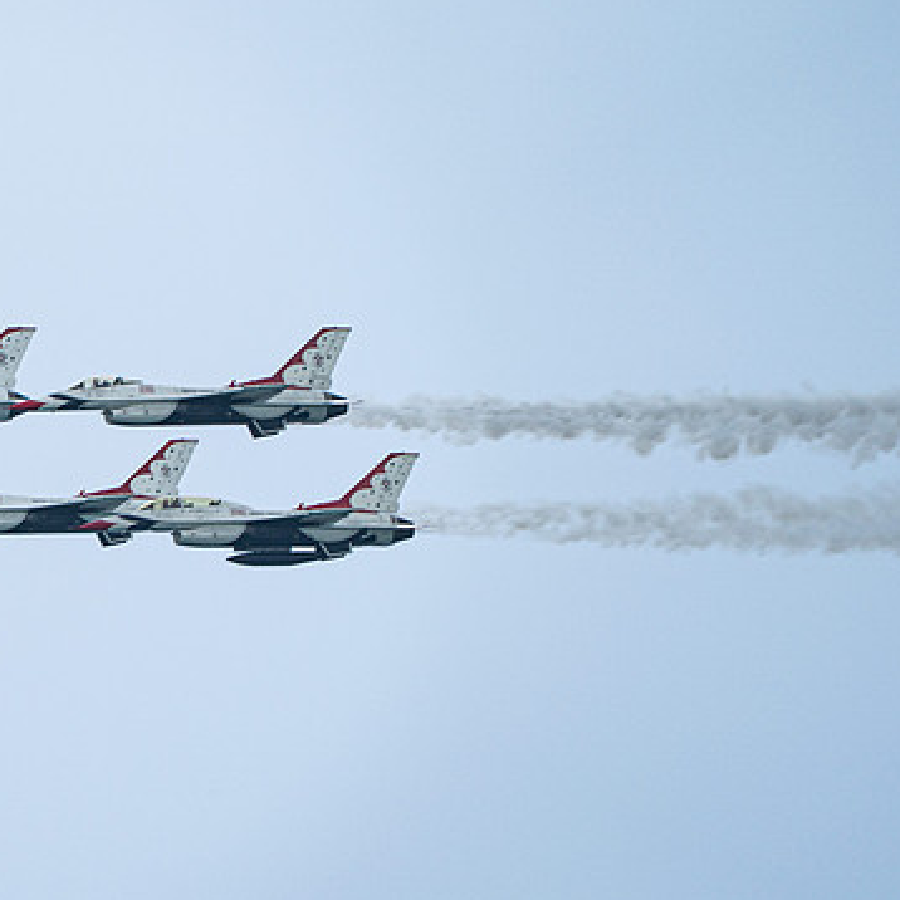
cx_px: -40
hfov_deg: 2.4
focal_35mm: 727
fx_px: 21385
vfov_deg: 2.4
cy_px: 478
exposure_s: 1/1250
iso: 640
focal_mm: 400
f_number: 9
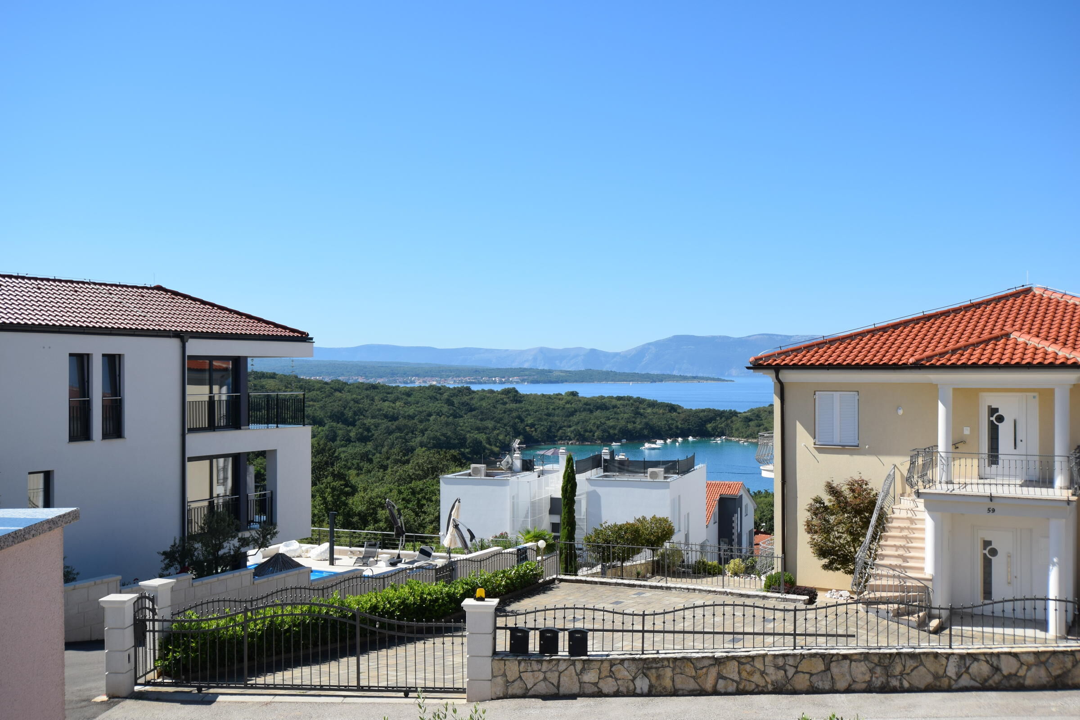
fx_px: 1080
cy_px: 360
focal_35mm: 36
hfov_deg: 53.1
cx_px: 540
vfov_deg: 36.9
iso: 200
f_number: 9
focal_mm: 24
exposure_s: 1/320
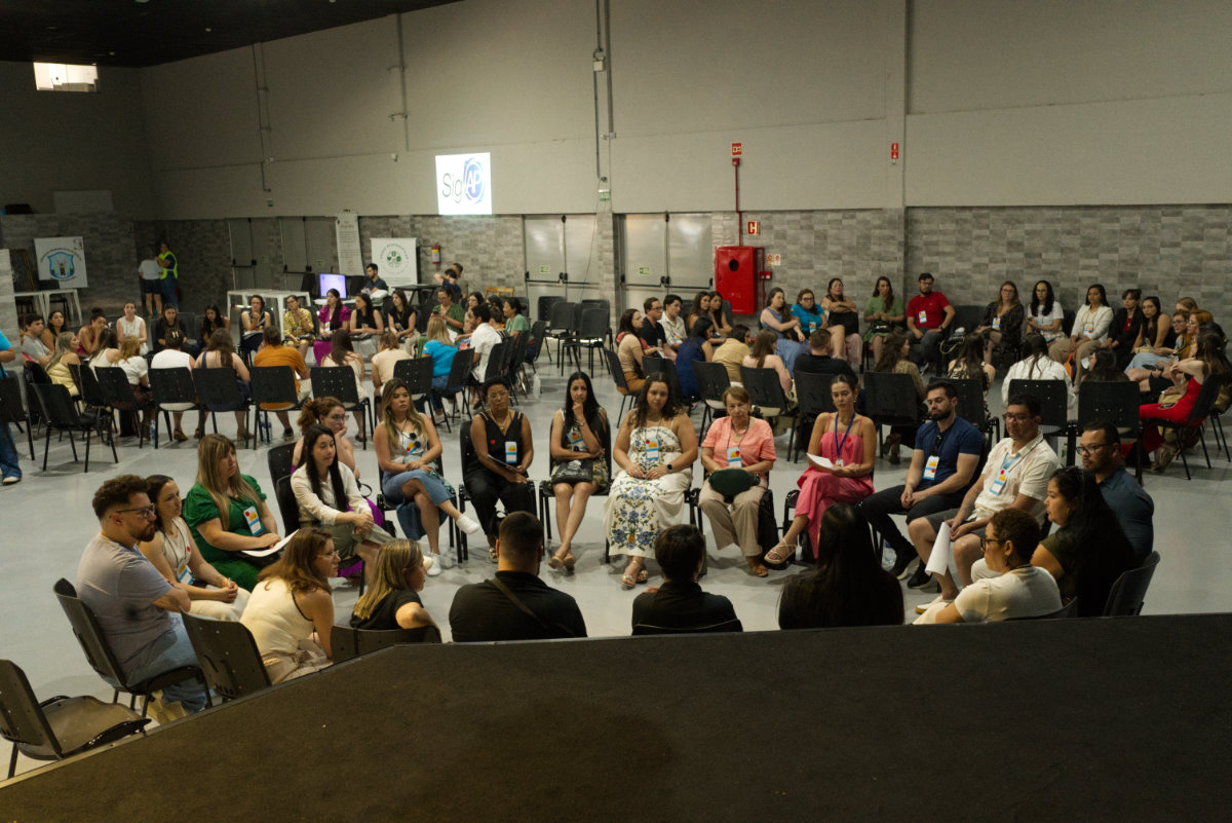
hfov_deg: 54.4
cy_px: 412
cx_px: 616
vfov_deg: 37.9
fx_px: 1198
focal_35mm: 35
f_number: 5.6
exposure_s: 1/80
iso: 10000
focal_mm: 35
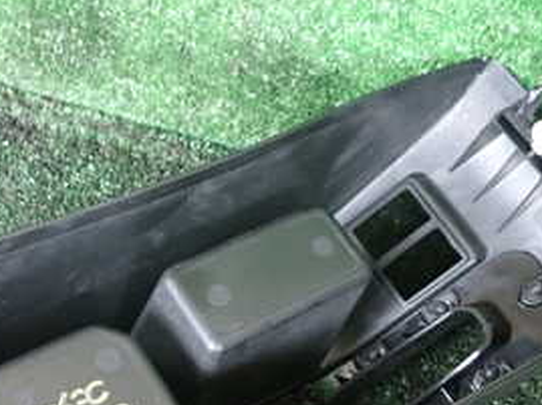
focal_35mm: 67
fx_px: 1048
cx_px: 155
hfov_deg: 28.7
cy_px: 383
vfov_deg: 21.3
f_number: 2.3
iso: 800
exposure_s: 1/25
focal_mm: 5.4
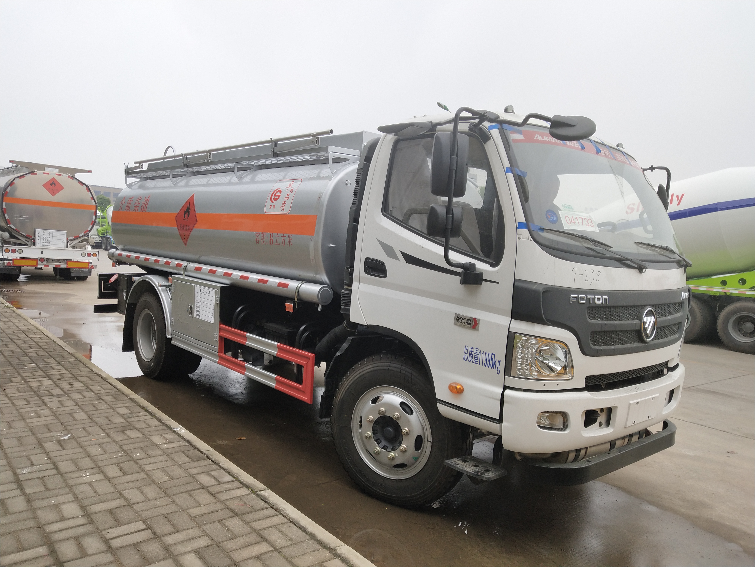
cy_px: 284
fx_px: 654
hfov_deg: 60.0
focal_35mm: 30
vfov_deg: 46.8
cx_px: 378
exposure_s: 1/289
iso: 125
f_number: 1.8
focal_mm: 3.95
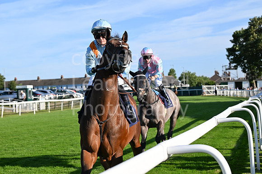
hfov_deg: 28.8
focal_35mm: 70
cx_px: 131
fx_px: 510
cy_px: 87
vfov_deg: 19.5
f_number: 5.6
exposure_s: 1/4000
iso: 800
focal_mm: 70
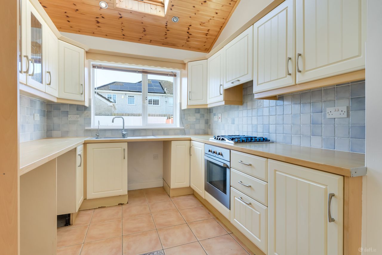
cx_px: 191
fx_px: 180
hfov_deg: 93.3
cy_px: 128
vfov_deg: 70.4
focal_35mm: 17
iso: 200
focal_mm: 17
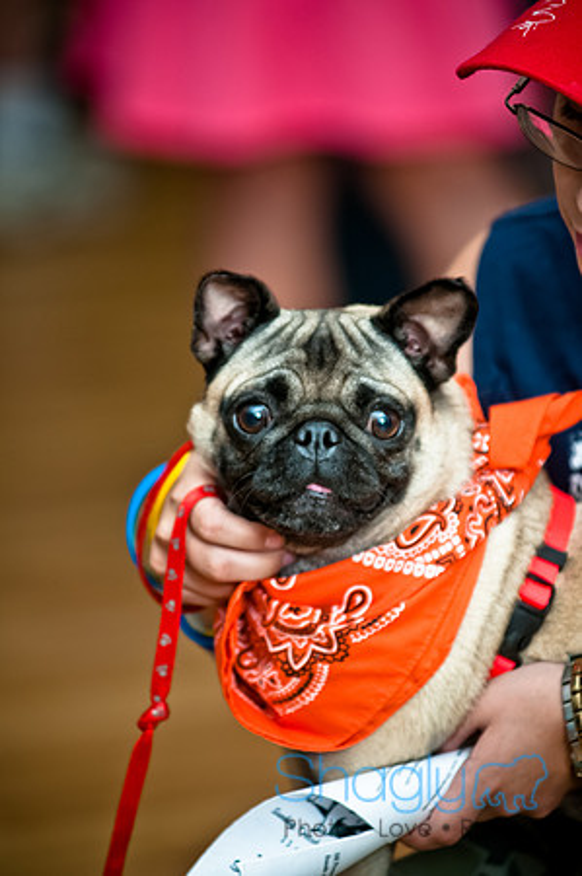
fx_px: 7291
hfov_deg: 4.6
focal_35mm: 300
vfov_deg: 6.9
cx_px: 291
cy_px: 438
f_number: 2.8
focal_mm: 200
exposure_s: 1/200
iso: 200
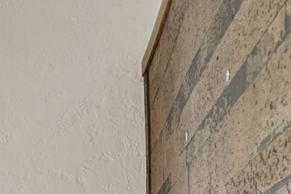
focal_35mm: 85
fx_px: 687
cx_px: -304
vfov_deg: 14.0
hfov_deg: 17.0
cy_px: 363
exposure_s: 1/30
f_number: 8
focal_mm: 16
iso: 400
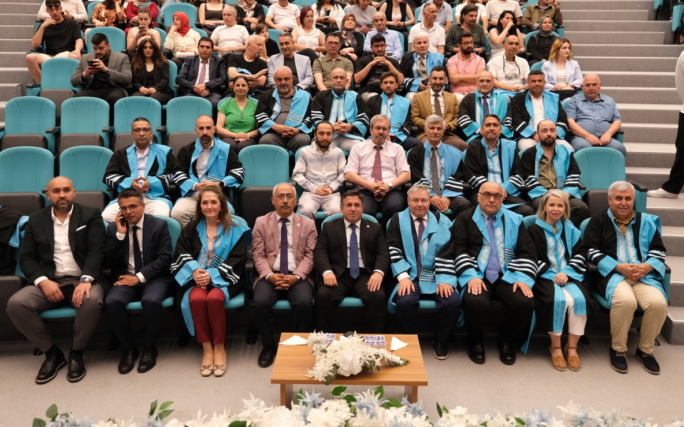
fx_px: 578
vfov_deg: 40.6
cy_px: 197
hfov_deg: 61.2
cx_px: 340
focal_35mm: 31
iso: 1600
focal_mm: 20.2
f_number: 4
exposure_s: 1/38
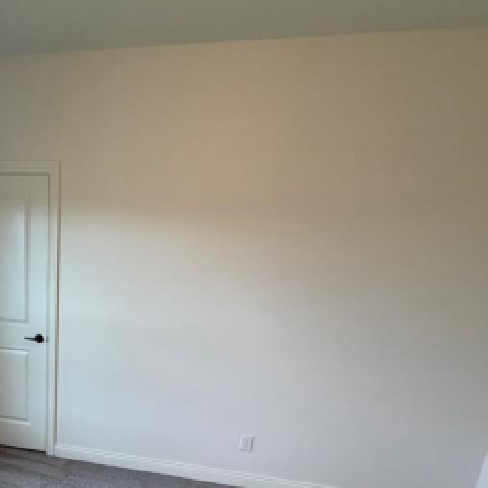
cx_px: 109
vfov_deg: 47.5
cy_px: 435
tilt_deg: -20.8
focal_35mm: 31
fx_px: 494
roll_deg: -2.7
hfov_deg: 49.9
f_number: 2.2
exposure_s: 1/120
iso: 160
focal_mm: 2.22
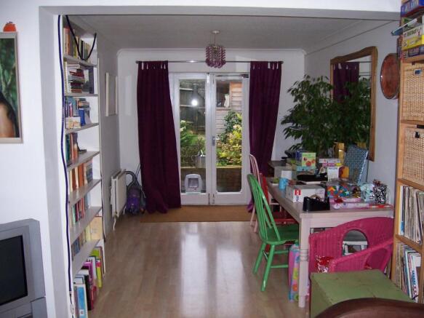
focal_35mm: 36
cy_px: 159
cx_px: 212
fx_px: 441
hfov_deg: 51.4
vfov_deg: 39.6
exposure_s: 1/60
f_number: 3
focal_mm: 6
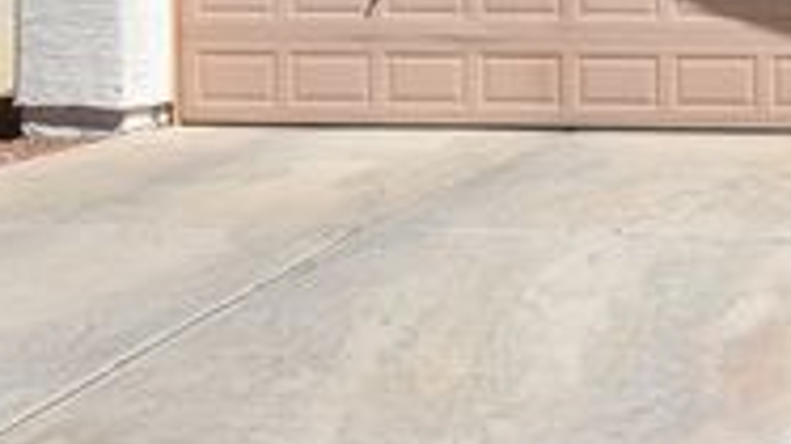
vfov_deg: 14.2
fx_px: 1761
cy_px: 15
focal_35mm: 84
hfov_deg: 23.1
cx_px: 969
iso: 200
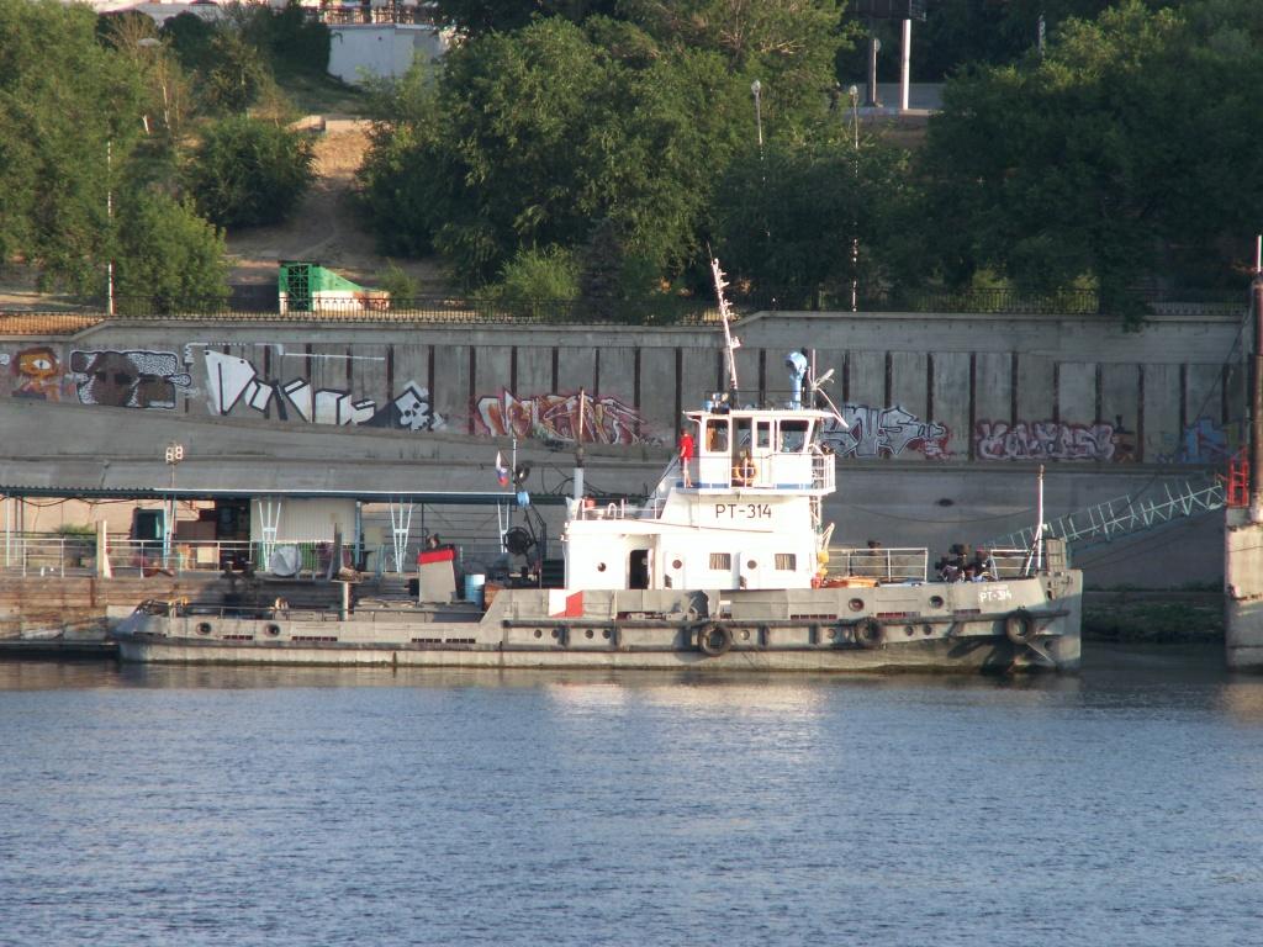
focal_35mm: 286
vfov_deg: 5.2
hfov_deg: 6.9
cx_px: 632
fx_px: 10435
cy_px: 474
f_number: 4.5
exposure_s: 1/200
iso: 50
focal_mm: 46.92
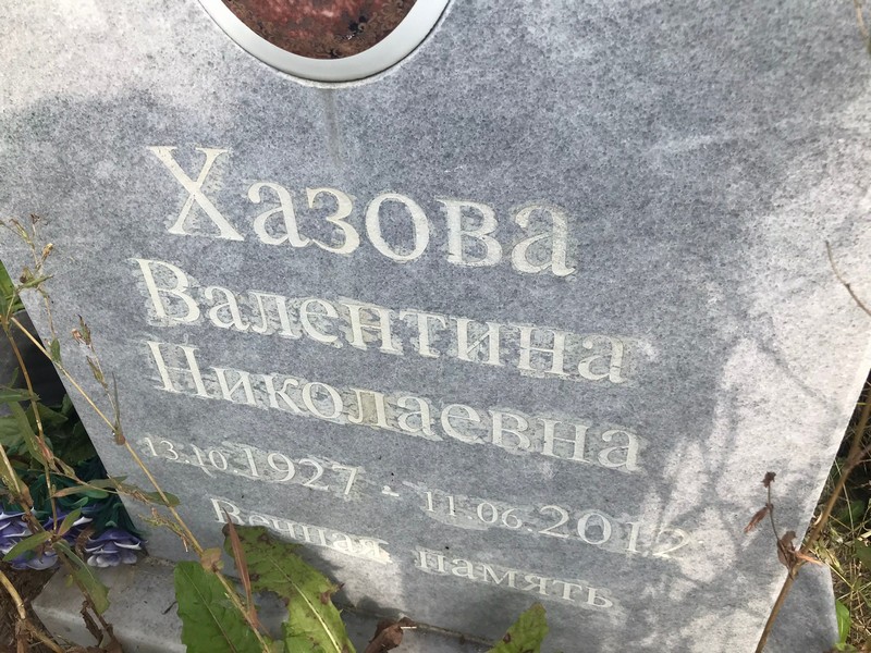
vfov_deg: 49.7
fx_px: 705
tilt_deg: -36.4
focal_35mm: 28
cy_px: 326
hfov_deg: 63.4
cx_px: 436
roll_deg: +3.2
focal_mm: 3.99
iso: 20
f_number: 1.8
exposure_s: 1/1451
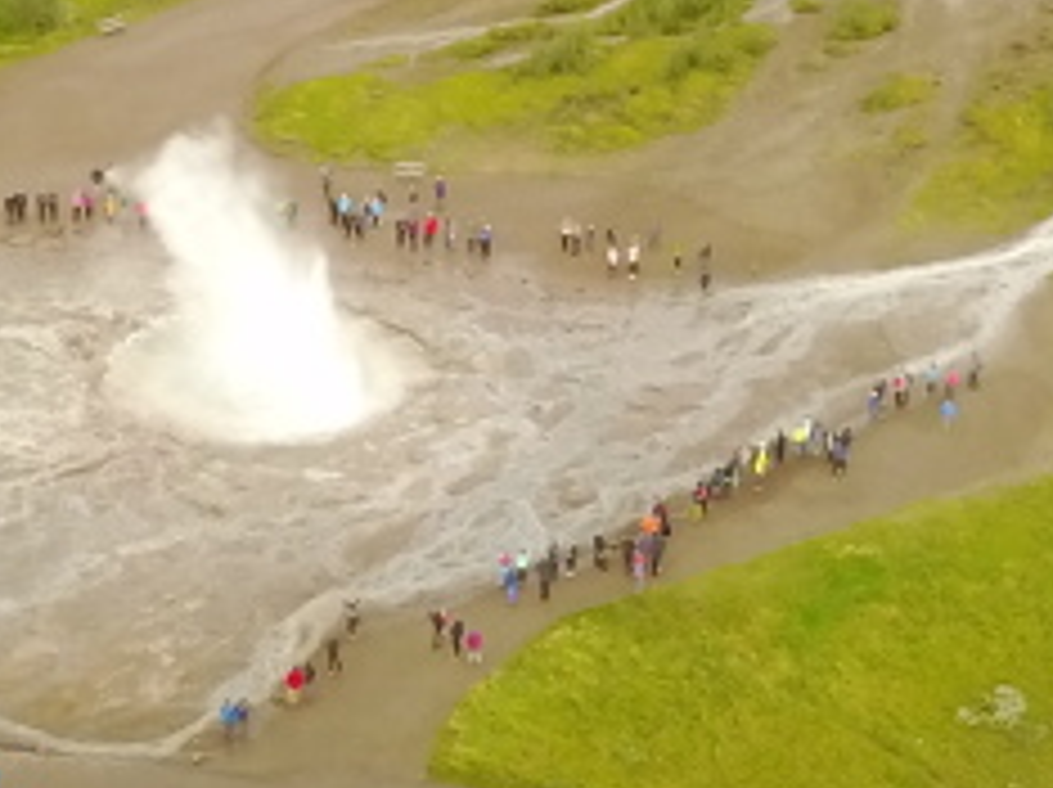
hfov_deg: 17.2
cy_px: 342
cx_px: 274
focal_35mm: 114
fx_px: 3464
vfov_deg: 13.0
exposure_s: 1/12.5
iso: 521
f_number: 2.2
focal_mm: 4.73
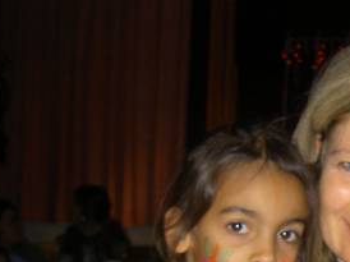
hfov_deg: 16.5
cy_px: 219
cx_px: 430
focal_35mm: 114
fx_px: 1152
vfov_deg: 12.9
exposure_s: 1/60
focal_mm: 8
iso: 100
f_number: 2.8
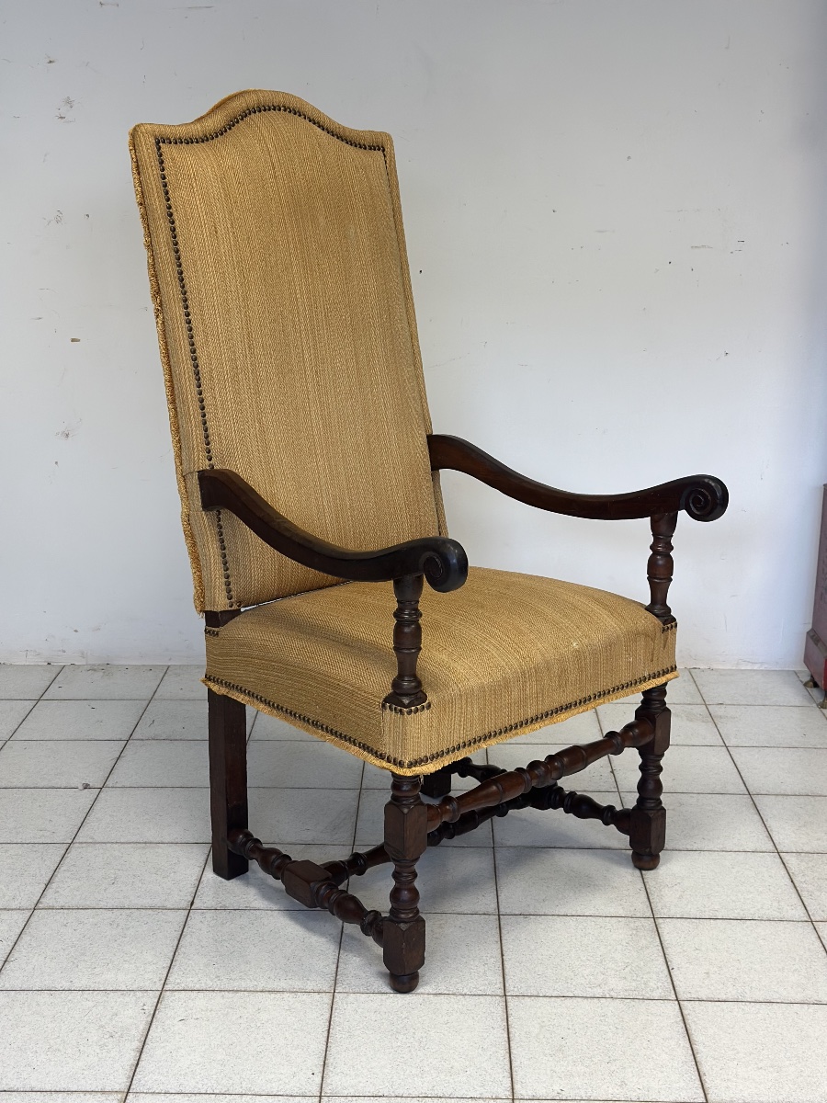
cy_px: 552
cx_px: 414
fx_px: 1529
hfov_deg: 30.3
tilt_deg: -14.6
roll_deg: -0.6
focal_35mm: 48
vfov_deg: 39.7
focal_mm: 6.86
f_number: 1.78
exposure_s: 1/100
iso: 125
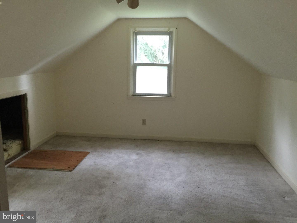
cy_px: 112
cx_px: 148
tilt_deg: -13.1
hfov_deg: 61.7
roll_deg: -2.9
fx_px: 249
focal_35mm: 29
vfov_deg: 48.2
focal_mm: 4.15
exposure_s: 1/10
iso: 125
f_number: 2.2
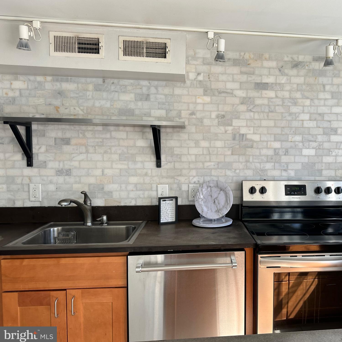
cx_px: 234
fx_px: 324
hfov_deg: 54.3
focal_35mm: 29
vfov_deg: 55.6
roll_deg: -0.9
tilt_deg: -6.3
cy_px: 170
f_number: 1.78
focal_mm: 6.86
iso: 64
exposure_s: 1/127
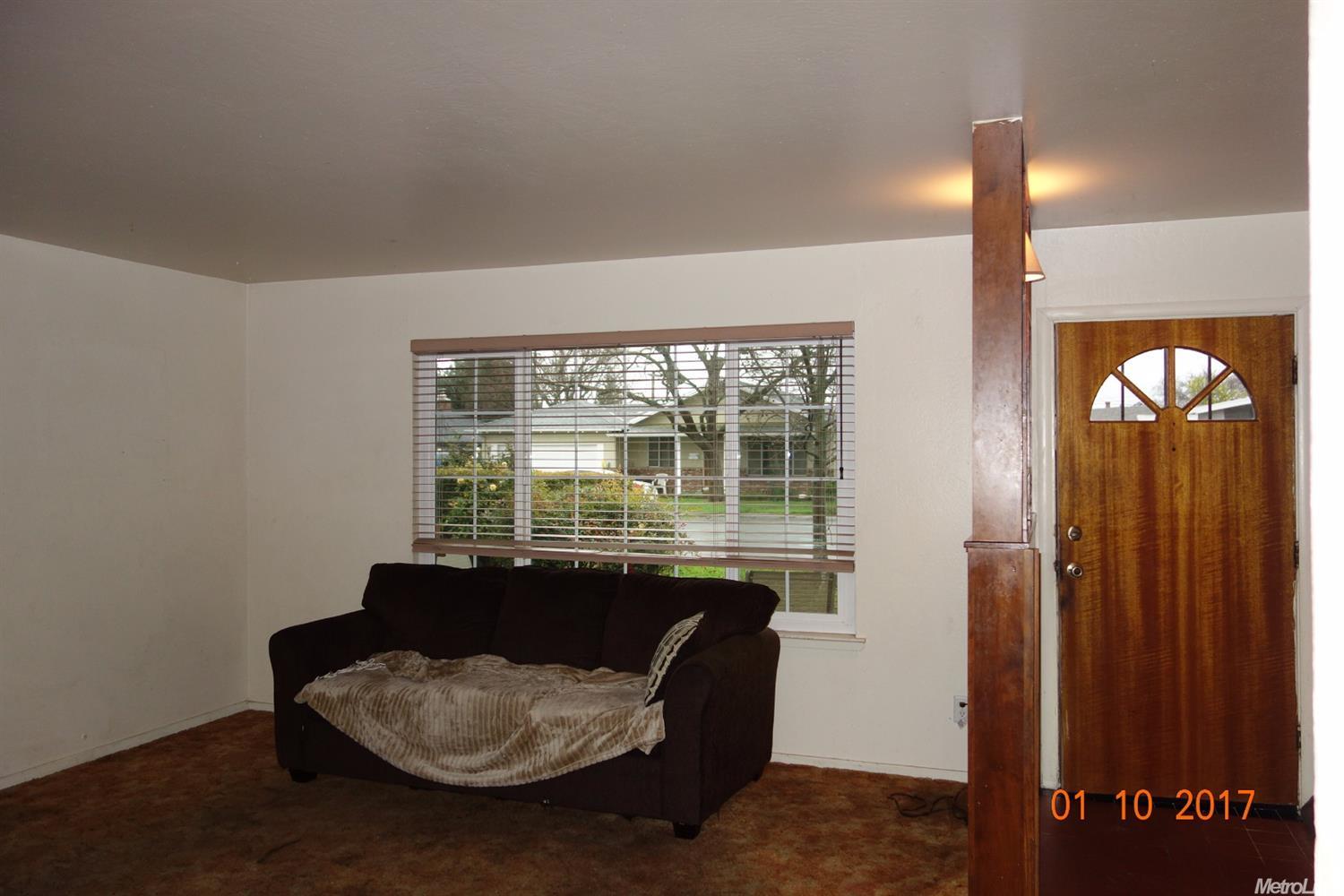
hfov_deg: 65.5
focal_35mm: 28
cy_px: 448
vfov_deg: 46.4
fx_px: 1045
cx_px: 672
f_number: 1.8
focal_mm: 10.4
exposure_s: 1/125
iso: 200
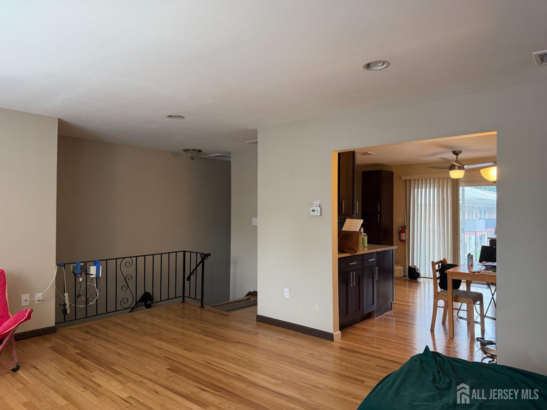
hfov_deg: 71.6
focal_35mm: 24
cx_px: 274
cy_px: 205
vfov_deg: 56.8
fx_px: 379
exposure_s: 1/120
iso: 250
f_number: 1.78
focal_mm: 6.76
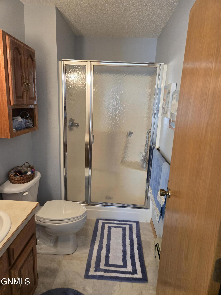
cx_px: 110
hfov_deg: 58.9
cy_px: 148
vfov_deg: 73.9
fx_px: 196
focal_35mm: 23
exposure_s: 1/120
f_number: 1.8
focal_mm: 5.4
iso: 400
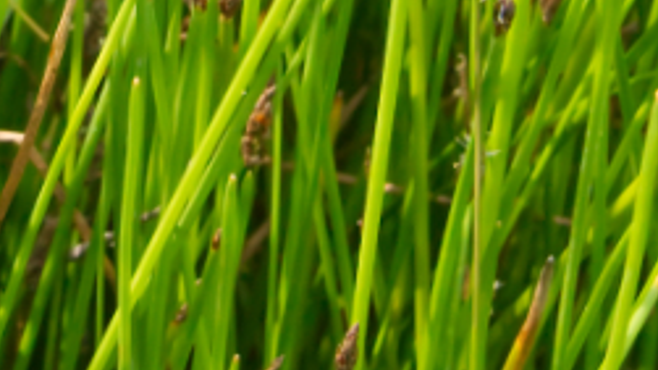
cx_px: -165
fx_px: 3401
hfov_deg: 10.8
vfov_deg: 6.1
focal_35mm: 195
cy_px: -302
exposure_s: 1/500
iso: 2000
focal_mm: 26
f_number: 11
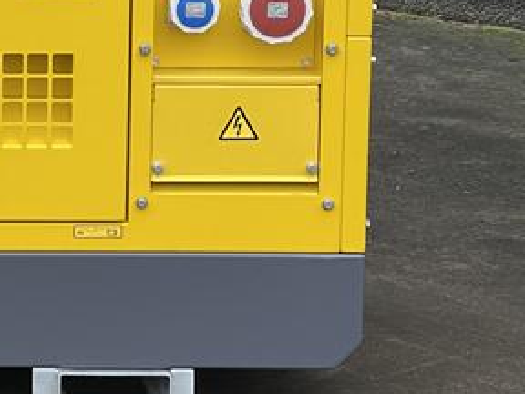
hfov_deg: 10.8
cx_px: -190
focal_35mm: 178
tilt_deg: -10.6
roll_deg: +0.1
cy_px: -16
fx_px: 2700
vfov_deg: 8.3
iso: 64
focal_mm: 7.5
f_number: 2.2
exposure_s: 1/99
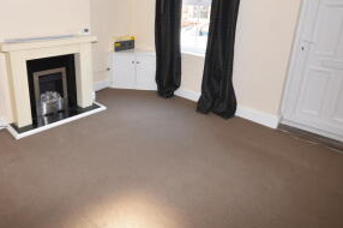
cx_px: 125
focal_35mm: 25
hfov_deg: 70.2
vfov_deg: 50.4
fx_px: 238
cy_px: 79
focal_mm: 10
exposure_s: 1/100
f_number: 5
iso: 800
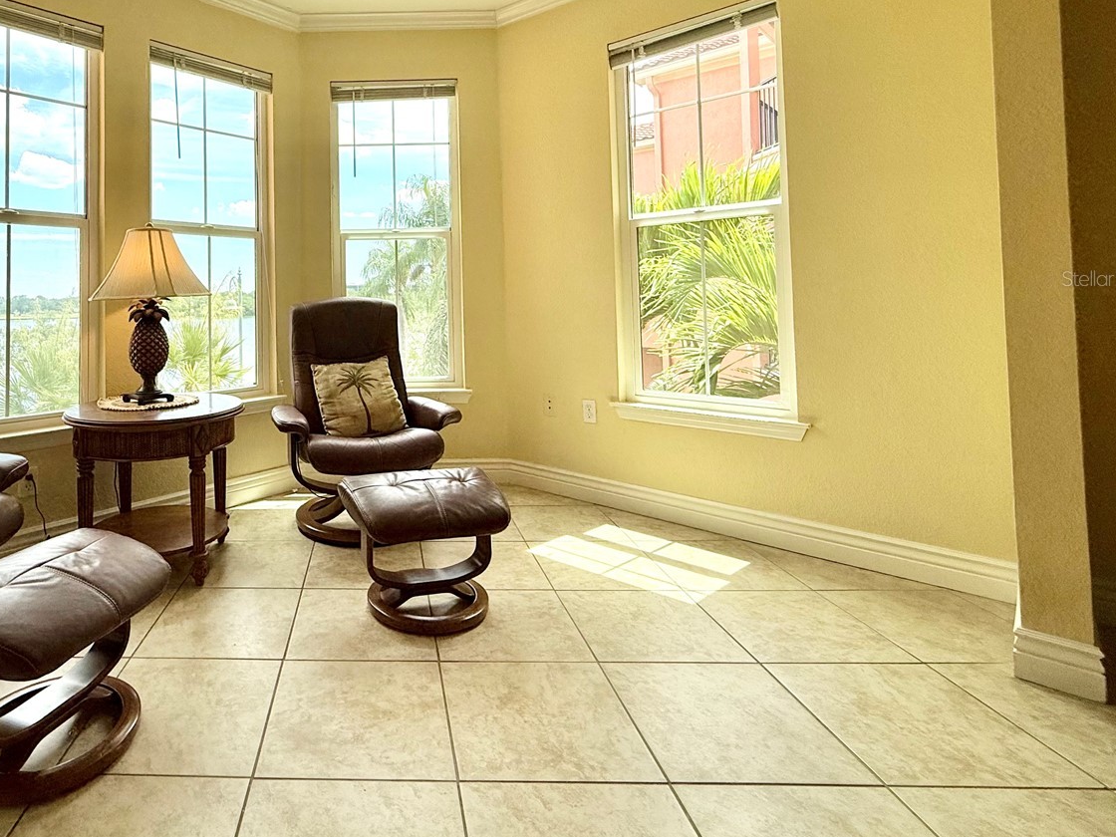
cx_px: 359
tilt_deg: +2.2
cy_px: 278
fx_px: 645
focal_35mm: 20
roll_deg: +0.9
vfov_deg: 64.2
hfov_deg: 78.7
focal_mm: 2.22
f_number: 2.2
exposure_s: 1/760
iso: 64
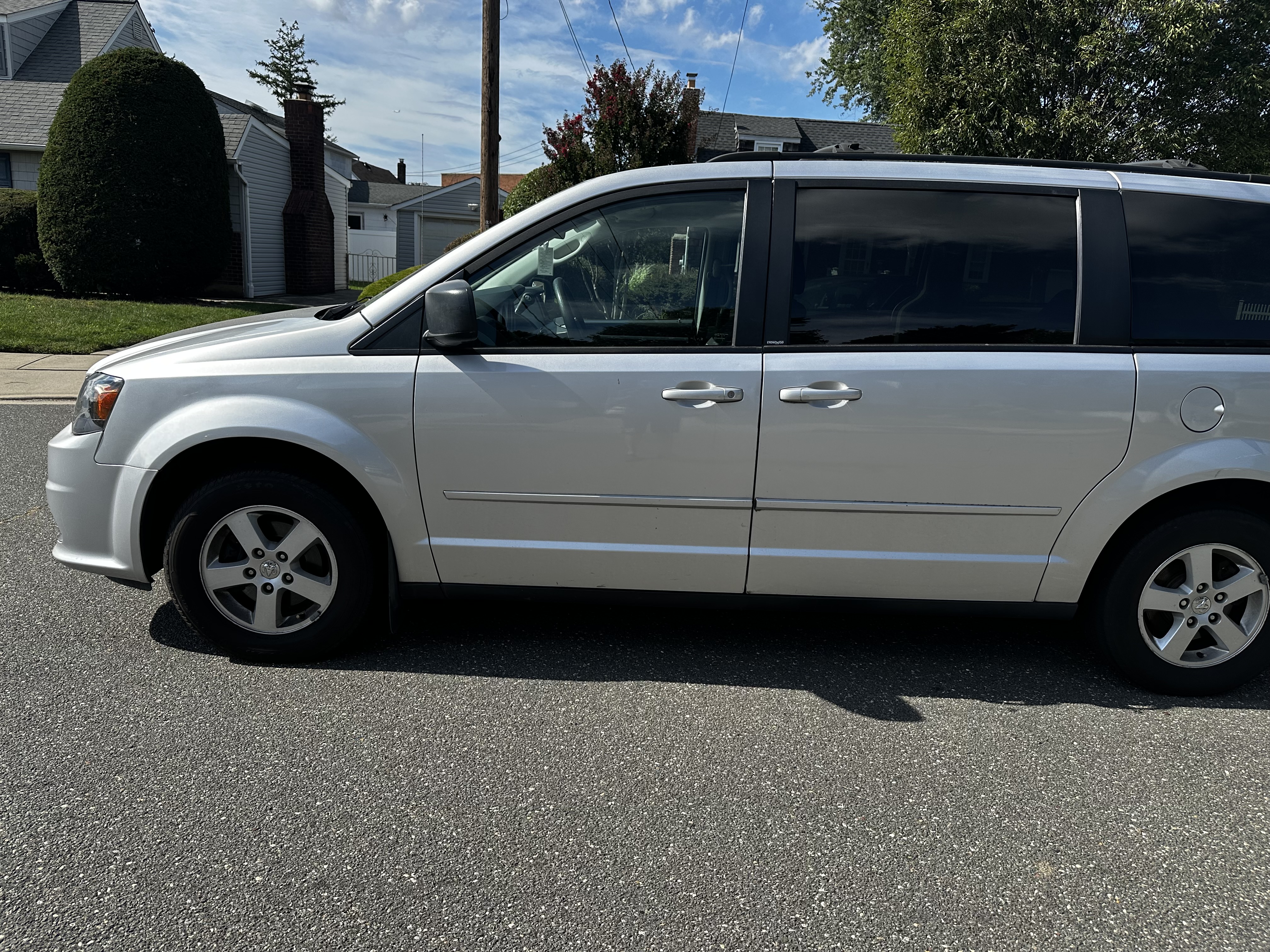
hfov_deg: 71.6
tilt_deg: -13.5
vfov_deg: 56.8
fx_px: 881
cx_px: 635
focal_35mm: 24
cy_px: 476
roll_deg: -4.0
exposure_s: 1/3247
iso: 80
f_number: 1.78
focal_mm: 6.86
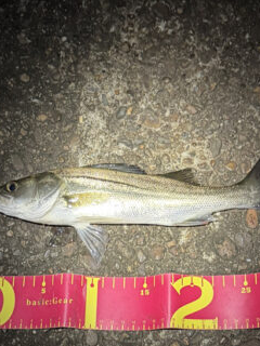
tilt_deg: -70.1
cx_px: 144
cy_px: 254
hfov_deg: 32.2
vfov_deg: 41.0
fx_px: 451
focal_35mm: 45
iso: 1000
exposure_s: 1/28
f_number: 1.78
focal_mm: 6.76
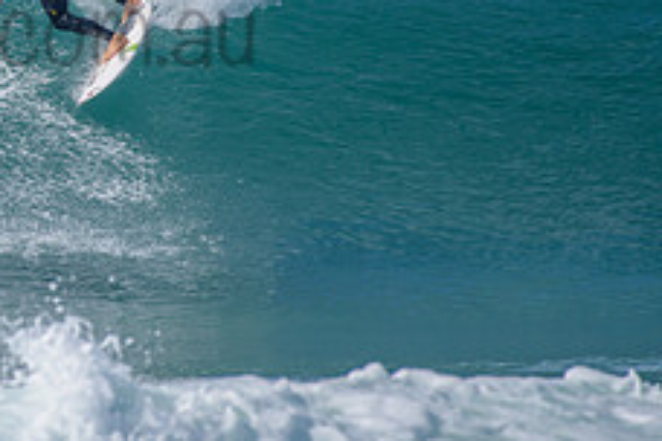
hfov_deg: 1.6
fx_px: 23426
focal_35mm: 1274
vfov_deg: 1.1
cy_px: -1
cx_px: -52
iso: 160
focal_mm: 500
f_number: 5.6
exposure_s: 1/2000
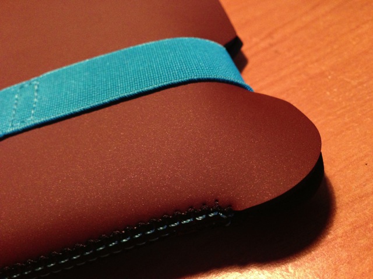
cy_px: 140
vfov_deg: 42.9
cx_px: 186
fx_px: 356
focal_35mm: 33
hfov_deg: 55.4
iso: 250
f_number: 2.4
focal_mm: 4.13
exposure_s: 1/20
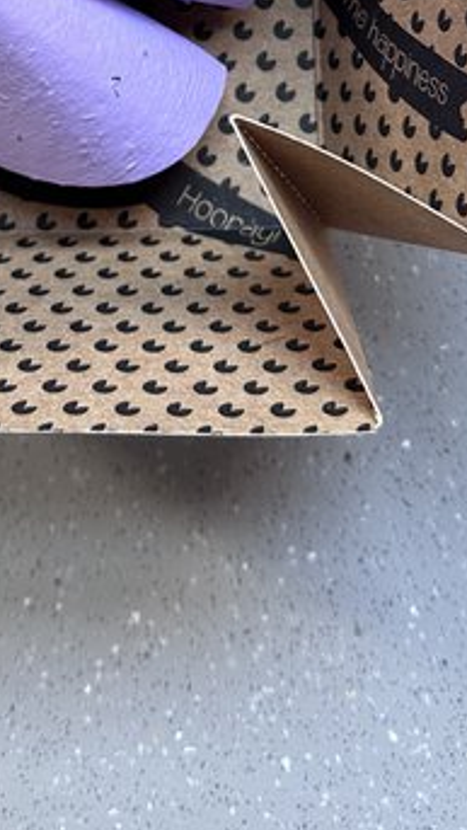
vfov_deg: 31.0
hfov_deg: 19.6
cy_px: -60
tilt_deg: -84.0
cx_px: 116
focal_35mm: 61
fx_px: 1343
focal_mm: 6.86
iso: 125
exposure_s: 1/50
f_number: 1.78
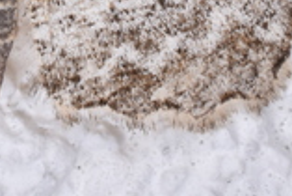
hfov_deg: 5.6
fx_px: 2971
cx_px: -52
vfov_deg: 3.7
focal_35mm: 366
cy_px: -192
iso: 100
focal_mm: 40
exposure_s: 1/250
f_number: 22
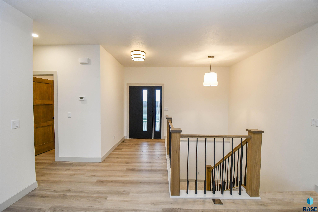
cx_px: 159
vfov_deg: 77.3
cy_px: 106
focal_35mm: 15
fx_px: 132
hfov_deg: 100.4
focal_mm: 10
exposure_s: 1/160
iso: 1250
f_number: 6.3
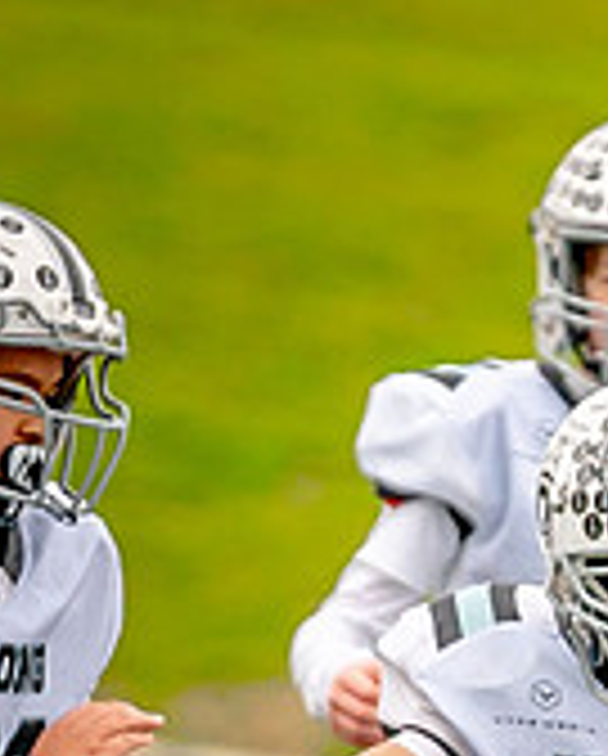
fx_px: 36452
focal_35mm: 1625
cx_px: 828
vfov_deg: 1.2
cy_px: 797
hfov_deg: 1.0
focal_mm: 200
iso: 400
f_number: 2.8
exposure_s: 1/2000
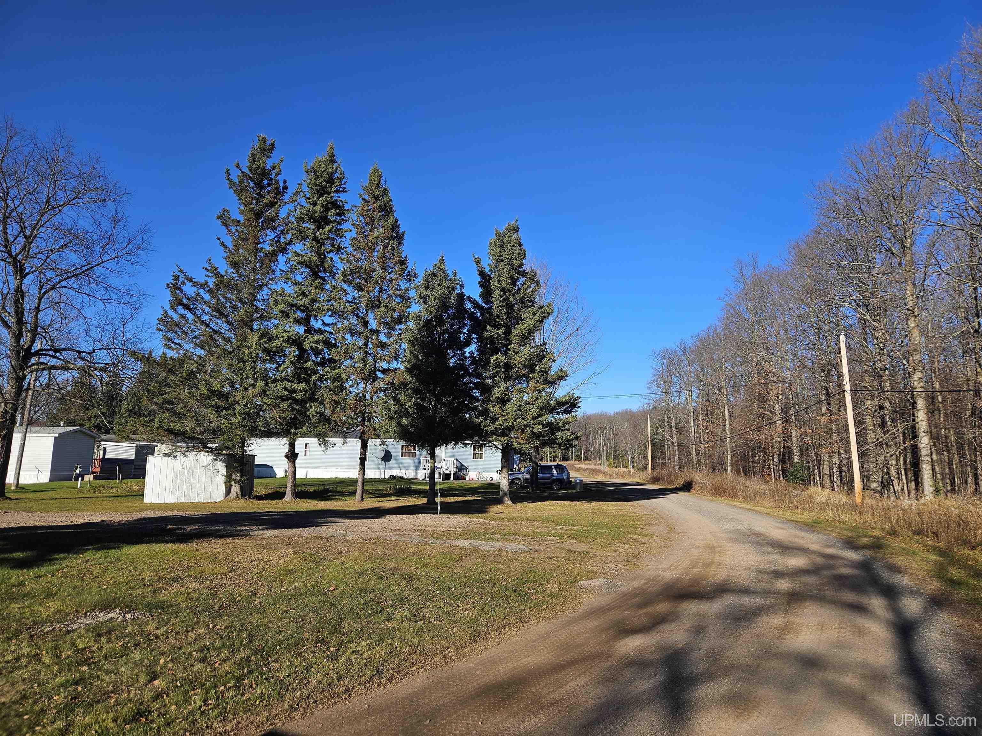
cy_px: 368
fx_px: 652
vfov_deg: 58.9
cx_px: 491
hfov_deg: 73.9
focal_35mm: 23
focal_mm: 5.4
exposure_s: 1/1632
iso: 25
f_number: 1.8
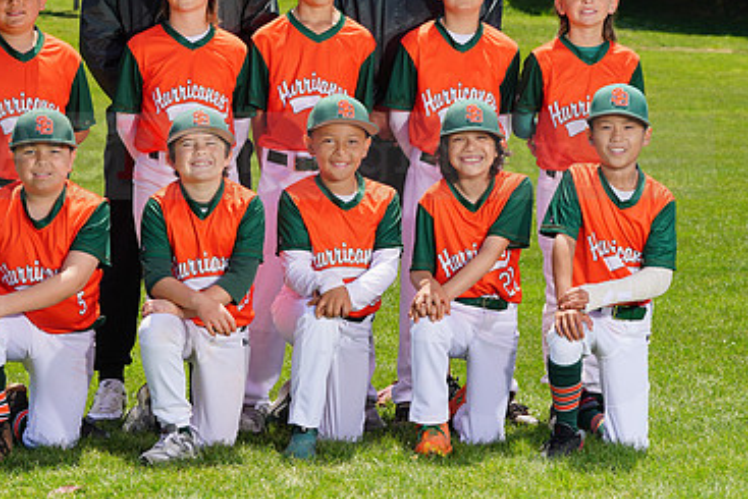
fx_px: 3284
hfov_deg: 13.0
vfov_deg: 8.7
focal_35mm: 158
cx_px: 320
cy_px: 140
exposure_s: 1/250
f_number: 9
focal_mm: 100
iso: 100
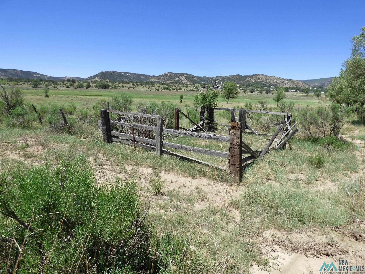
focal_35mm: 20
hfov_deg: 81.7
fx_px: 211
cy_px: 137
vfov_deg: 66.0
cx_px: 182
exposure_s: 1/1300
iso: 100
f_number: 2.8
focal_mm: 3.58
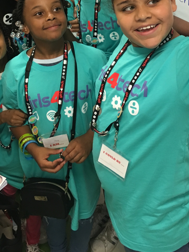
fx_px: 408
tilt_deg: -20.7
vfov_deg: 32.1
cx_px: 56
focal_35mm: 56
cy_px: 10
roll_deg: +1.2
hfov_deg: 25.9
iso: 125
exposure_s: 1/30
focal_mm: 4.15
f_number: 2.2
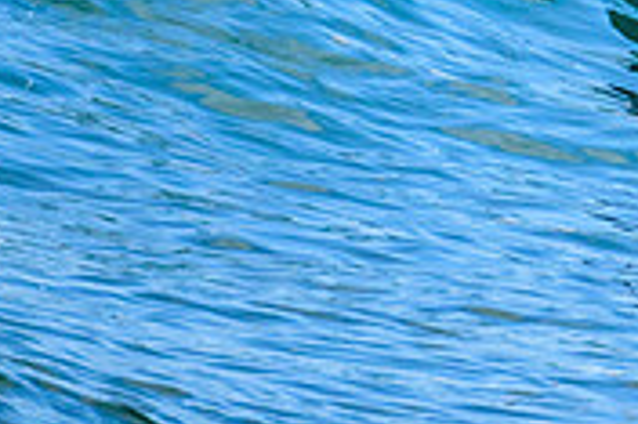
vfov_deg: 0.5
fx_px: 50513
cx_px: 1085
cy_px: -214
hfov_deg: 0.7
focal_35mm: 2853
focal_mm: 800
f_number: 13
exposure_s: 1/1250
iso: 2200
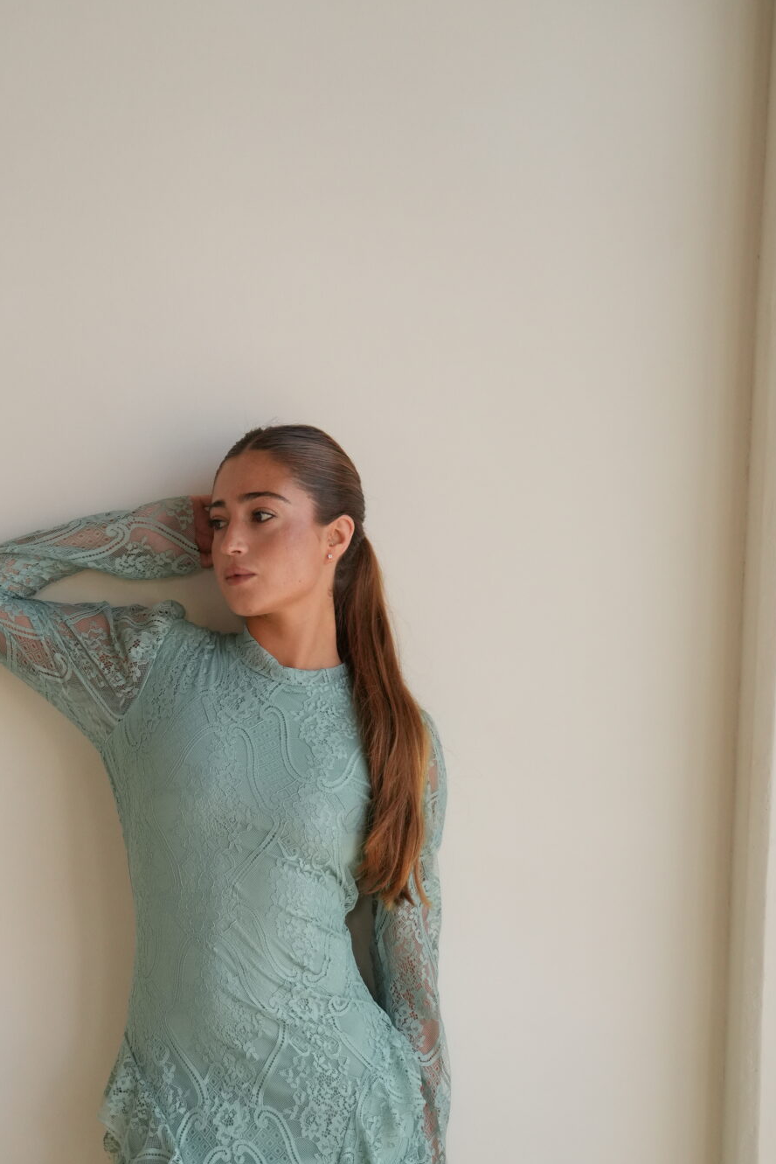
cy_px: 1103
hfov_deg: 13.6
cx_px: 297
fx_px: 3256
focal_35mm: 101
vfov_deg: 19.8
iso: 800
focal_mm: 52.4
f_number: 3.5
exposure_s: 1/500
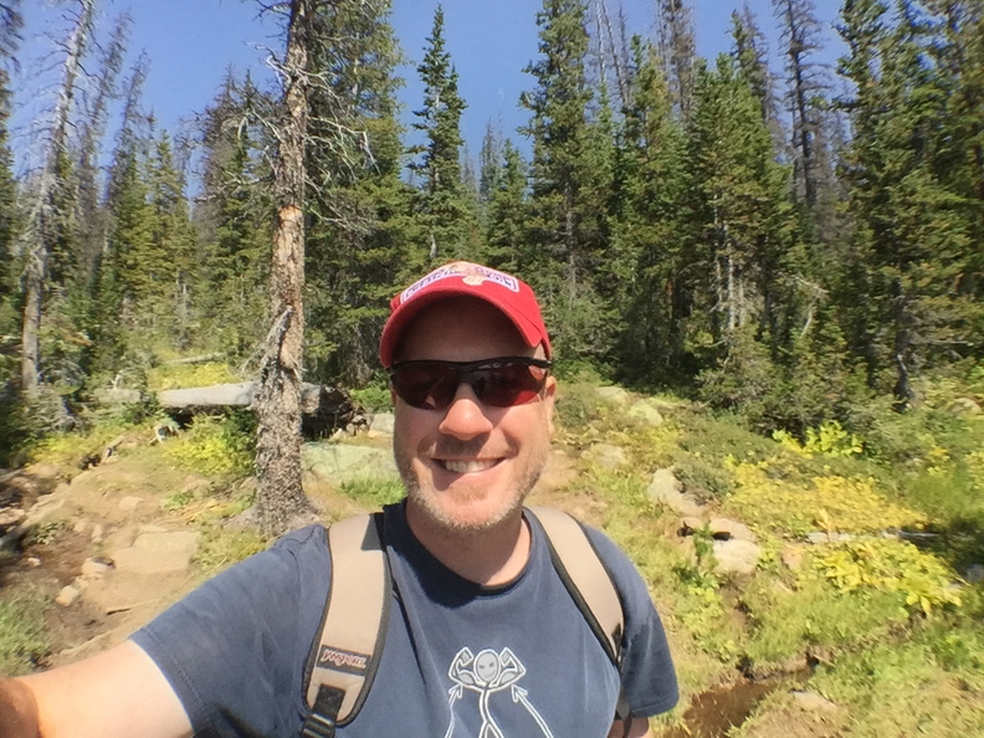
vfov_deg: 45.4
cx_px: 492
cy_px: 369
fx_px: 881
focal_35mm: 31
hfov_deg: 58.4
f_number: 2.2
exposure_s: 1/891
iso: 32
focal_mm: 2.65
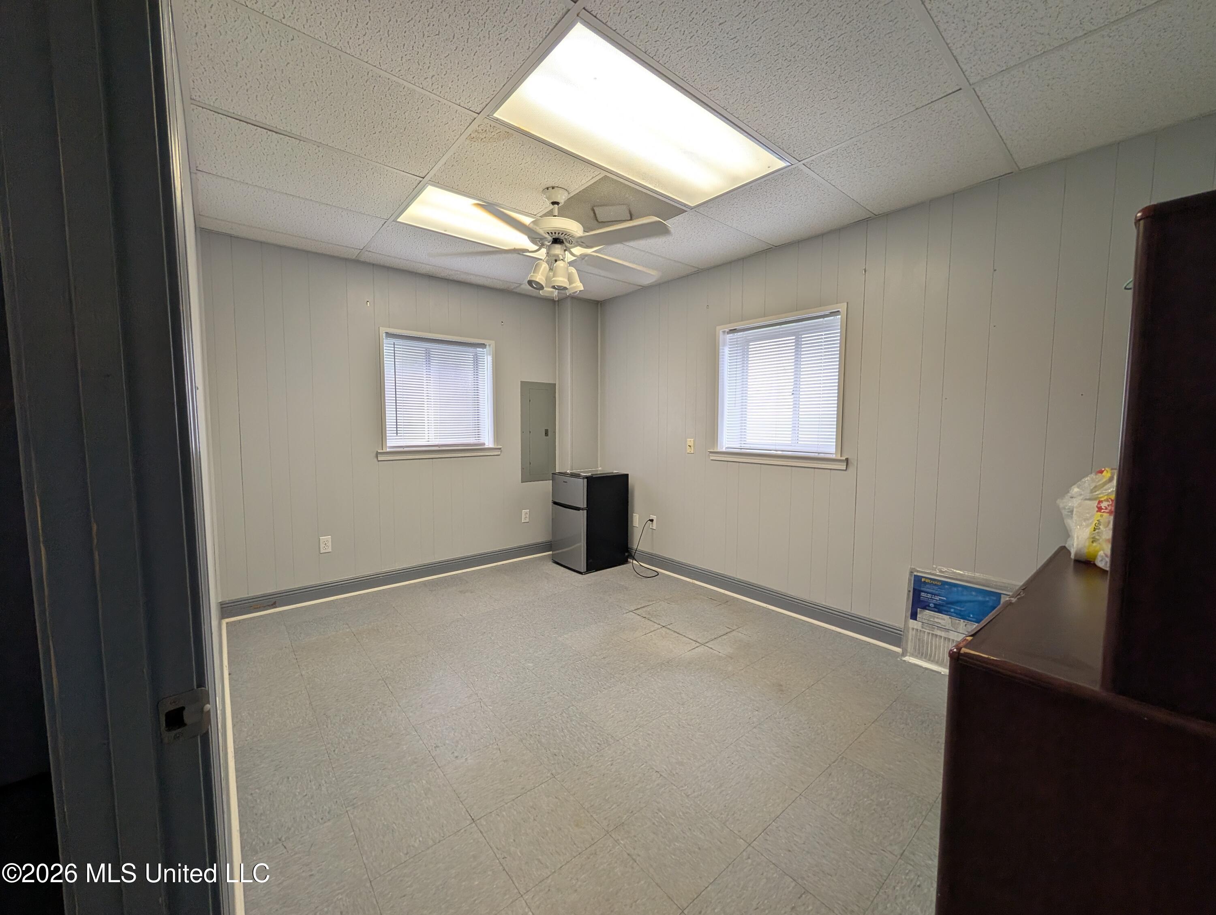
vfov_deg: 94.6
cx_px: 608
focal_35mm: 12
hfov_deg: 110.5
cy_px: 458
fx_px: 422
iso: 54
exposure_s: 1/121
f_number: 1.7
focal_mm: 2.02
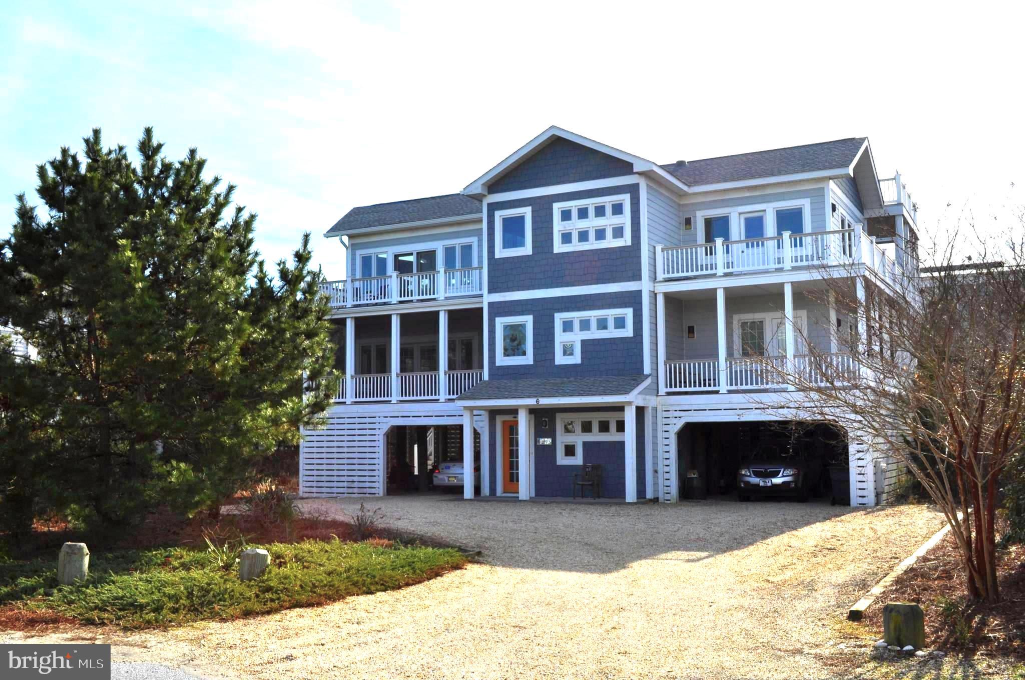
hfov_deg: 53.2
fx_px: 1024
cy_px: 340
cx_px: 512
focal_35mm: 36
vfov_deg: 36.8
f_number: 18
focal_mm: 24
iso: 200
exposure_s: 1/200
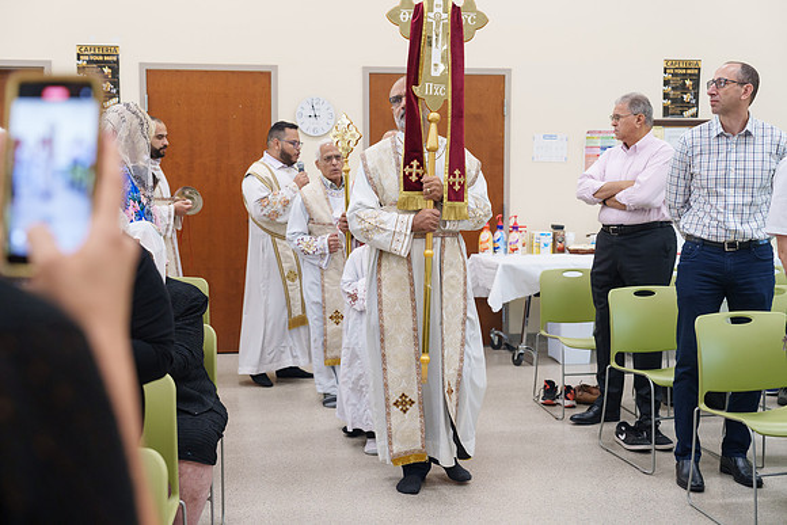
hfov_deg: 41.9
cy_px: 262
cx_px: 394
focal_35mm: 47
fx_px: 1028
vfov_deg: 28.7
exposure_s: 1/160
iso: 1600
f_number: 3.5
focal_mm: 47
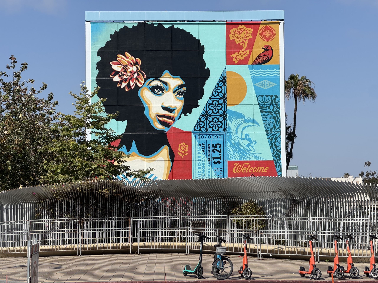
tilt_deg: +4.3
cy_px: 142
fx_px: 841
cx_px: 189
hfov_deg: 25.3
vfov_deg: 19.1
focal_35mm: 77
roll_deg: +0.8
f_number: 2.8
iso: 25
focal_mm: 9
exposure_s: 1/1845
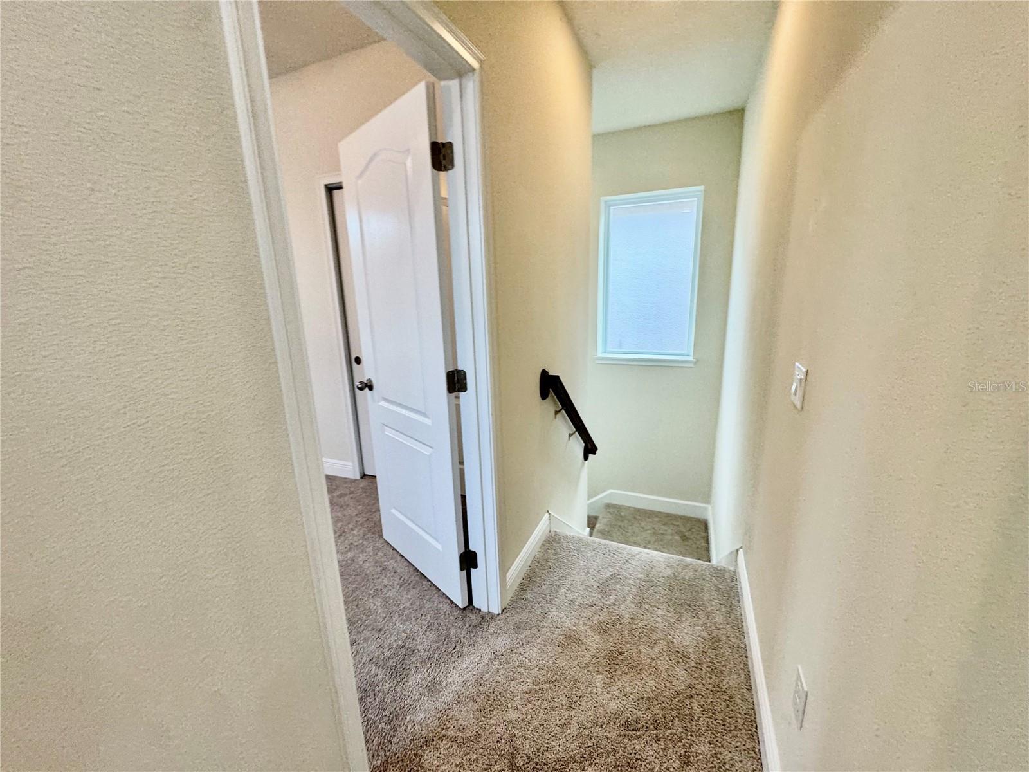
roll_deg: -1.2
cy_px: 386
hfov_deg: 102.1
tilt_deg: -16.5
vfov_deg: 85.7
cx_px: 514
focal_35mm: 14
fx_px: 416
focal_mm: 2.22
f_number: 2.2
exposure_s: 1/120
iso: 125
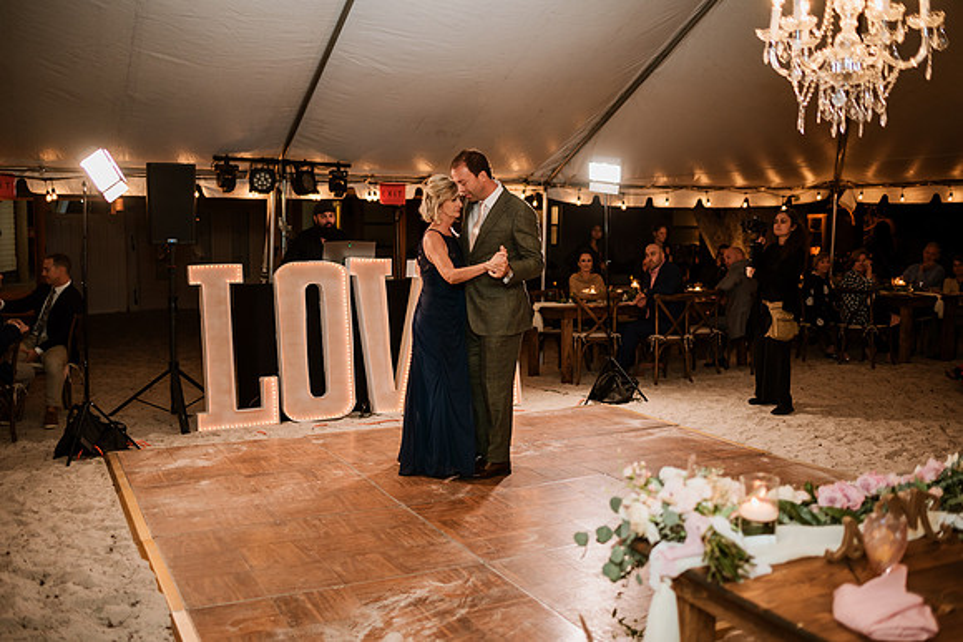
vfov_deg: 37.9
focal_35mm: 35
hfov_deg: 54.4
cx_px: 482
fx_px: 936
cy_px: 321
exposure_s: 1/200
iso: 500
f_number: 2
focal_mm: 35
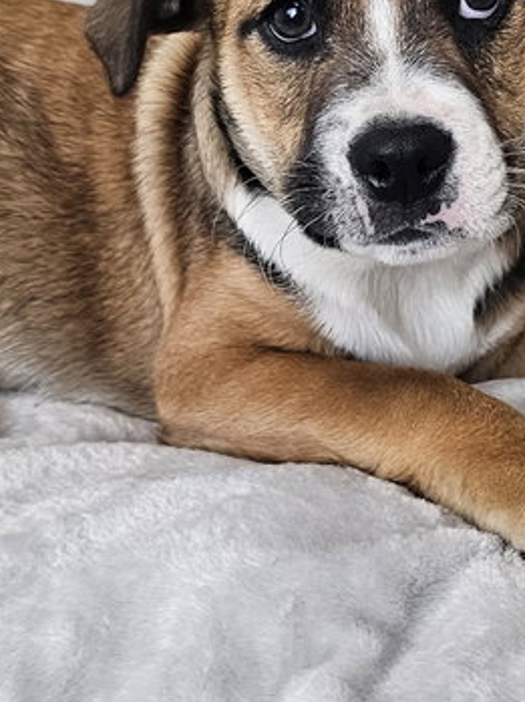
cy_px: 210
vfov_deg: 42.2
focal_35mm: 44
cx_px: 376
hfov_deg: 32.4
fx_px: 891
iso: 100
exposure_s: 1/120
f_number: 1.7
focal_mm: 6.3
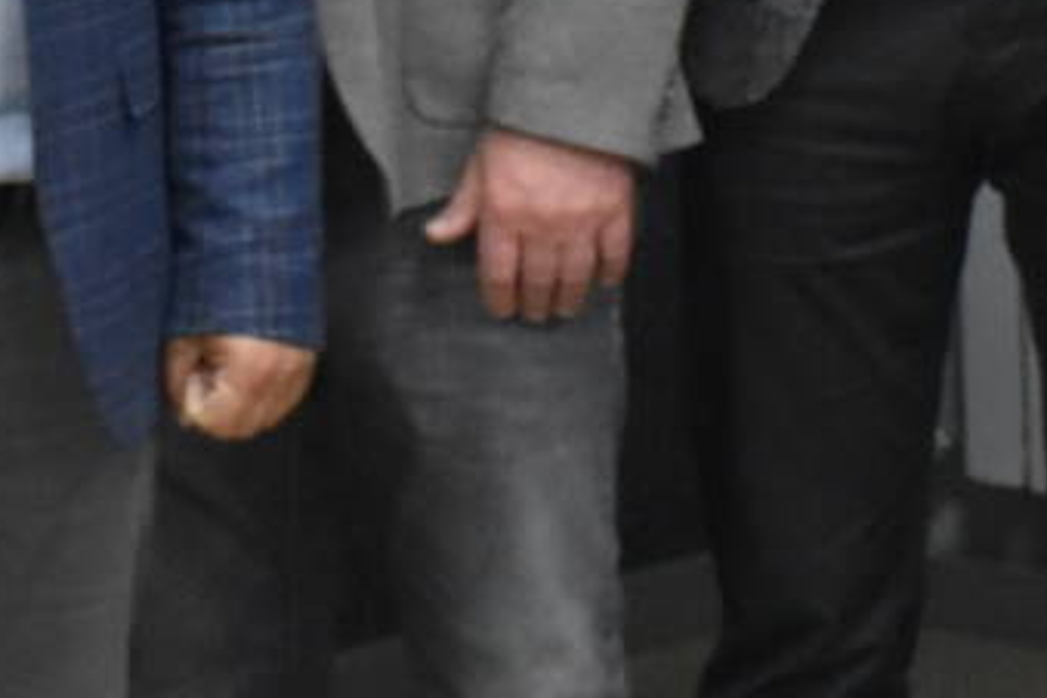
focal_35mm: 272
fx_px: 7910
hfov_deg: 7.6
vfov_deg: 5.0
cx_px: 624
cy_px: -420
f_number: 3.8
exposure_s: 1/60
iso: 1800
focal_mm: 24
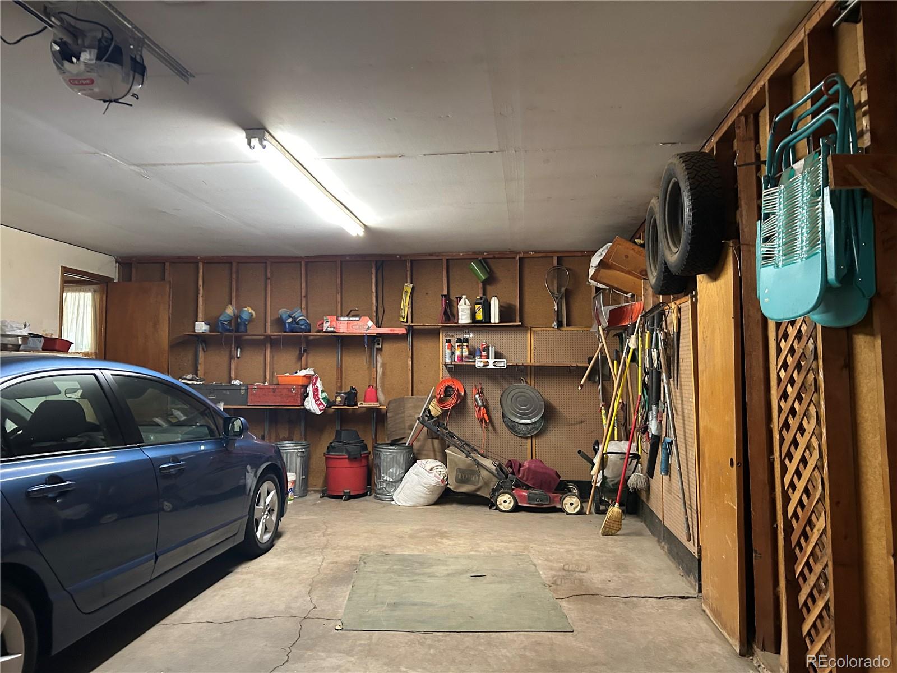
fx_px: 674
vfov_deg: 53.1
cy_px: 336
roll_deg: +0.0
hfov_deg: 67.3
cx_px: 448
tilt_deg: +3.9
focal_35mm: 26
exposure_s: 1/40
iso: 400
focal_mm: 5.7
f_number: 1.5
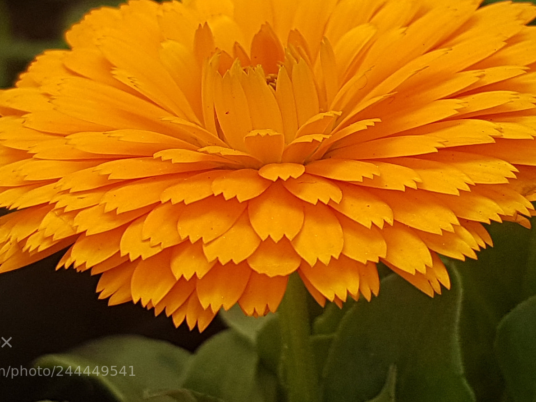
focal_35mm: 35
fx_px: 542
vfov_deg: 40.2
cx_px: 261
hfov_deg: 52.6
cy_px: 136
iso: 40
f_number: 1.7
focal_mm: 4.2
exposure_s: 1/355
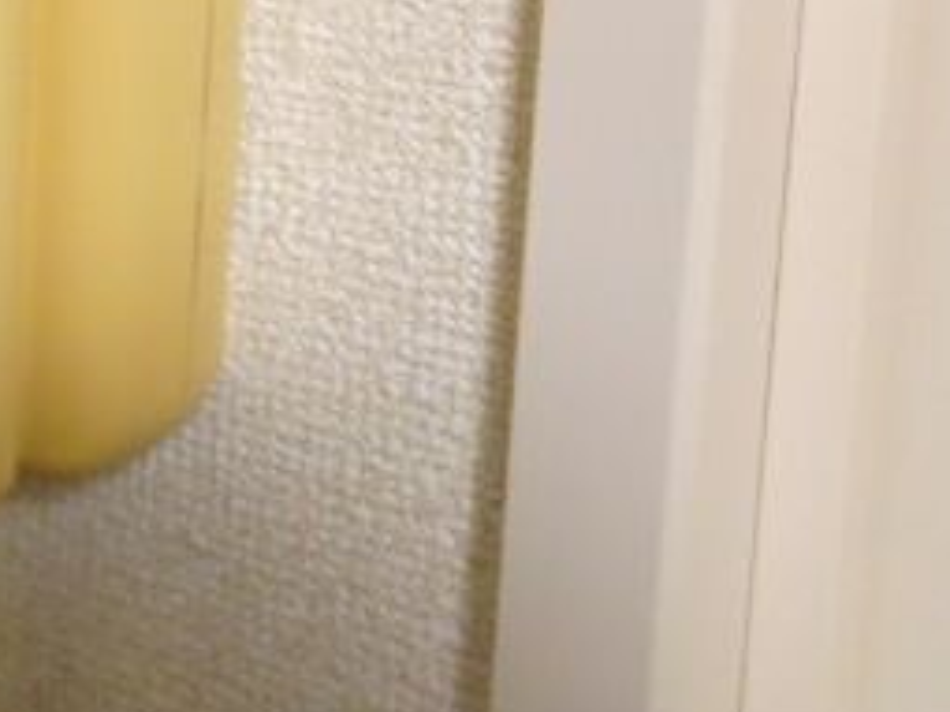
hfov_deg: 27.5
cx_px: -30
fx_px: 1810
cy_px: -252
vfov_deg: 20.1
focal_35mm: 66
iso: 800
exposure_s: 1/20
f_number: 3.5
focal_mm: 4.1
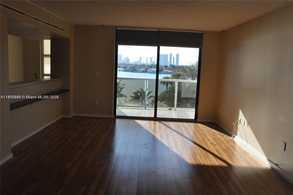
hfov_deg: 59.6
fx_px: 256
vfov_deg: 41.6
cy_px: 98
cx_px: 146
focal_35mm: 32
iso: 1600
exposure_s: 1/640
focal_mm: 21
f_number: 13
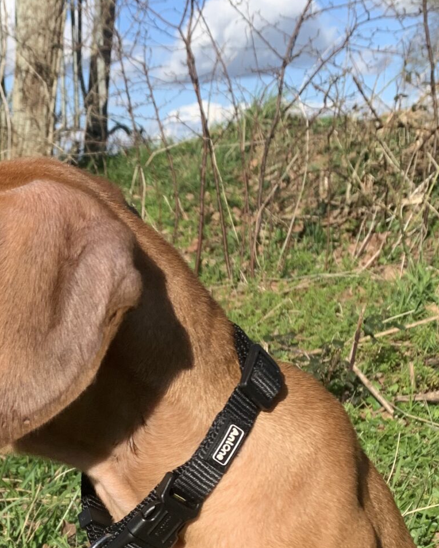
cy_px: 461
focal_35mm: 68
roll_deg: -1.0
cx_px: 44
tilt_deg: -13.3
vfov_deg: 27.2
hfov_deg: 22.0
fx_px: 1104
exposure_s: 1/1585
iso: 25
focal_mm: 4.25
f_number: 1.8
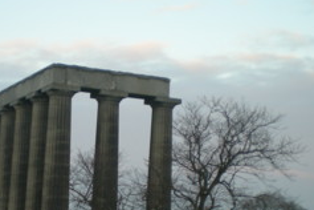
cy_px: 187
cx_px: 101
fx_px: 654
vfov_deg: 17.9
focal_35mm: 75
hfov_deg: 26.8
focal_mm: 6.3
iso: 64
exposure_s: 1/51.2
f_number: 3.1
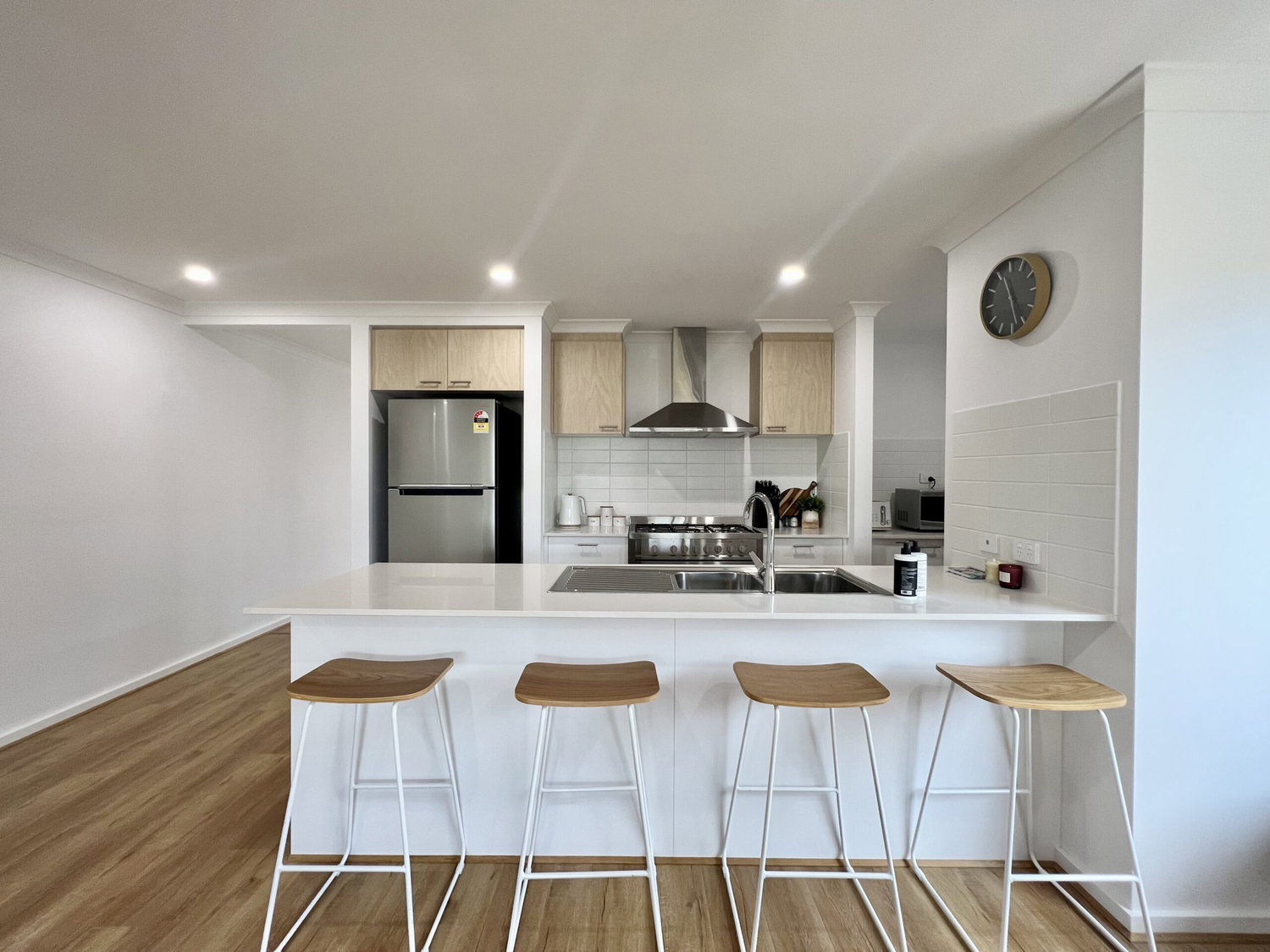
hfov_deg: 106.2
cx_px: 635
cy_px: 476
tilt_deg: -0.6
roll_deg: -0.1
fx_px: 477
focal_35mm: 13
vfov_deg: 89.9
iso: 125
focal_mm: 1.57
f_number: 1.8
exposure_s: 1/100
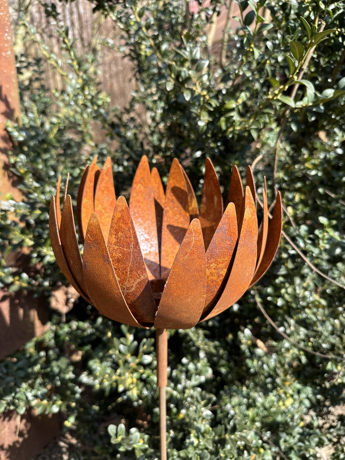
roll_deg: +1.9
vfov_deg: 71.6
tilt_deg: -16.1
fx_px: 319
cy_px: 230
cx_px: 172
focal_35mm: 24
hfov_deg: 56.8
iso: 80
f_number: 1.78
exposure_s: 1/1042
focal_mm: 6.76
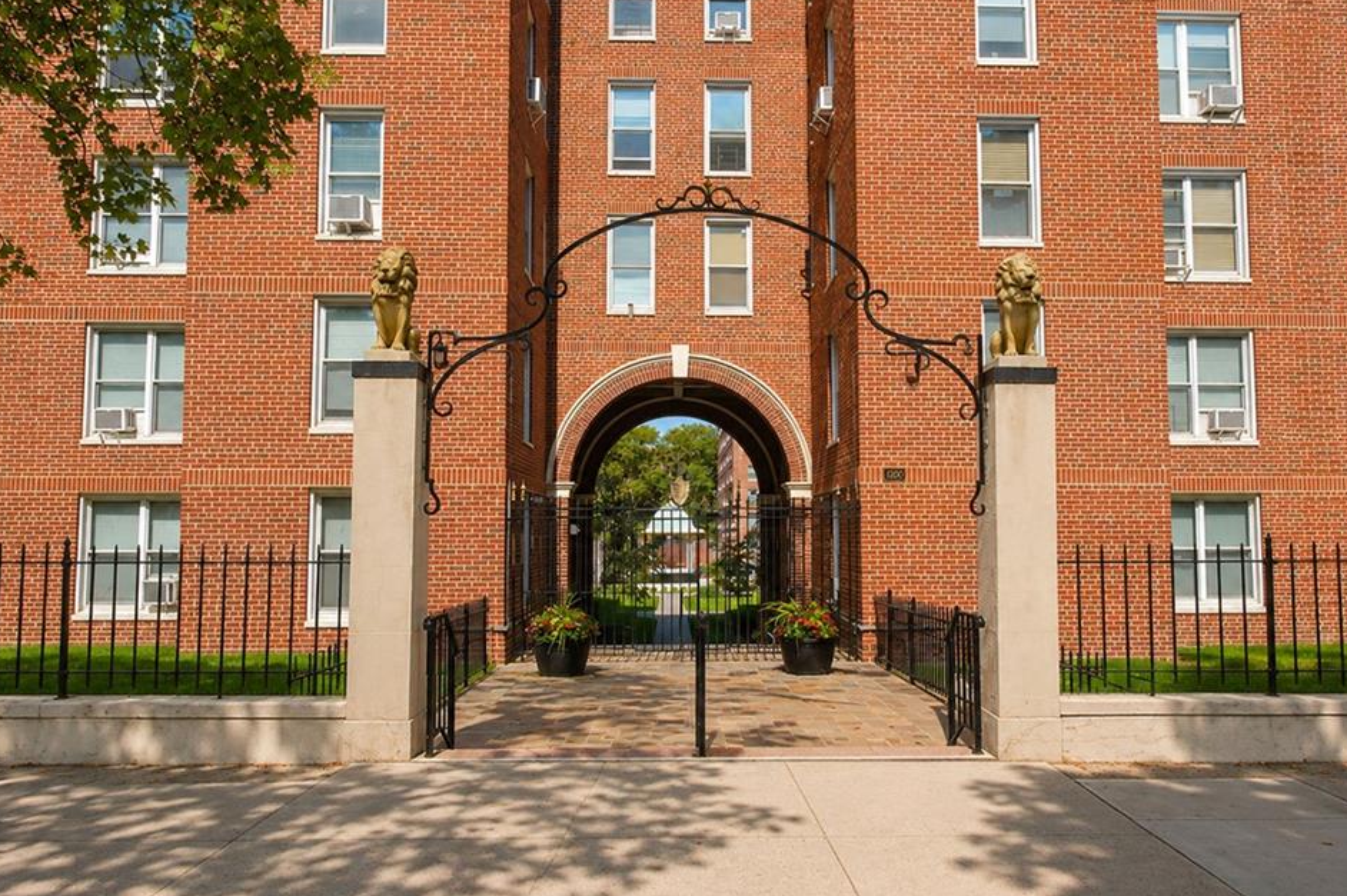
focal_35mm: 25
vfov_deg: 51.2
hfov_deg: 71.5
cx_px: 702
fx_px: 935
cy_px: 449
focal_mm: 15.2
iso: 400
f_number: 10
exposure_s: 1/320
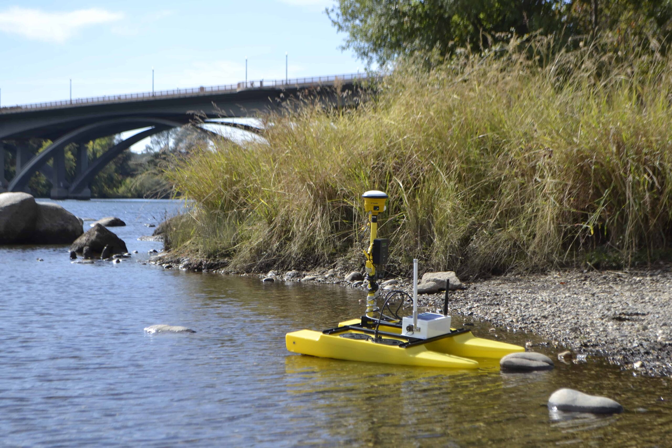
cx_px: 336
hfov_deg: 26.0
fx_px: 1456
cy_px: 224
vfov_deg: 17.5
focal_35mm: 78
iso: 100
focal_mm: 52
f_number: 8
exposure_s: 1/250
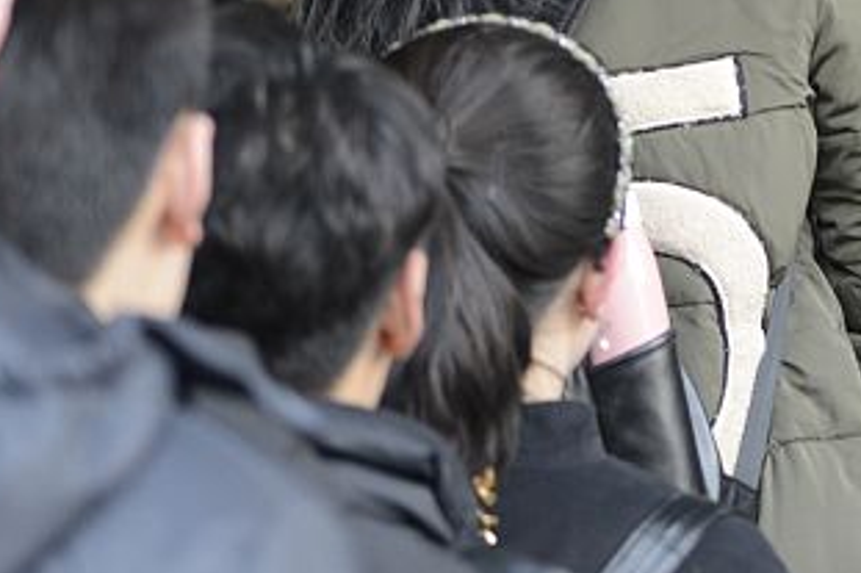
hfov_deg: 7.6
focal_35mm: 270
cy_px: -68
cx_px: 1016
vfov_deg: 5.1
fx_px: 6454
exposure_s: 1/125
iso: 1000
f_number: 2.8
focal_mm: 70
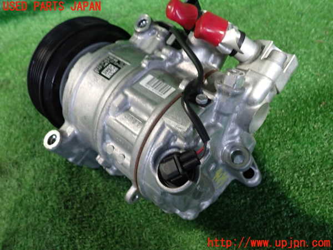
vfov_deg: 46.8
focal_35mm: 30
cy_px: 125
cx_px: 166
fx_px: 289
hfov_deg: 60.0
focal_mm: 5.4
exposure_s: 1/30
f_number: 2.3
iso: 500
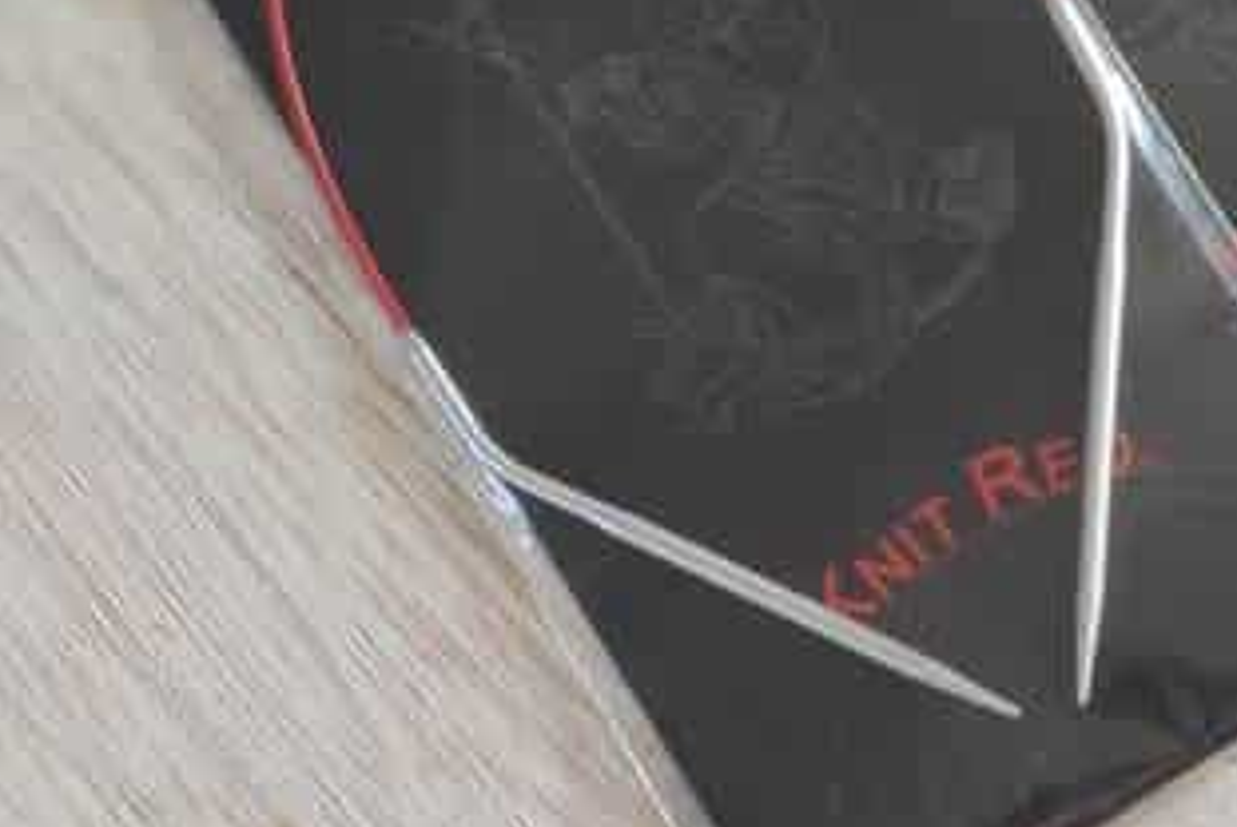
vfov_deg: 10.0
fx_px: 4746
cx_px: 1555
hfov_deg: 14.3
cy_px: 250
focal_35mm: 138
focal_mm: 8.16
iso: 392
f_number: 2
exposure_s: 1/50
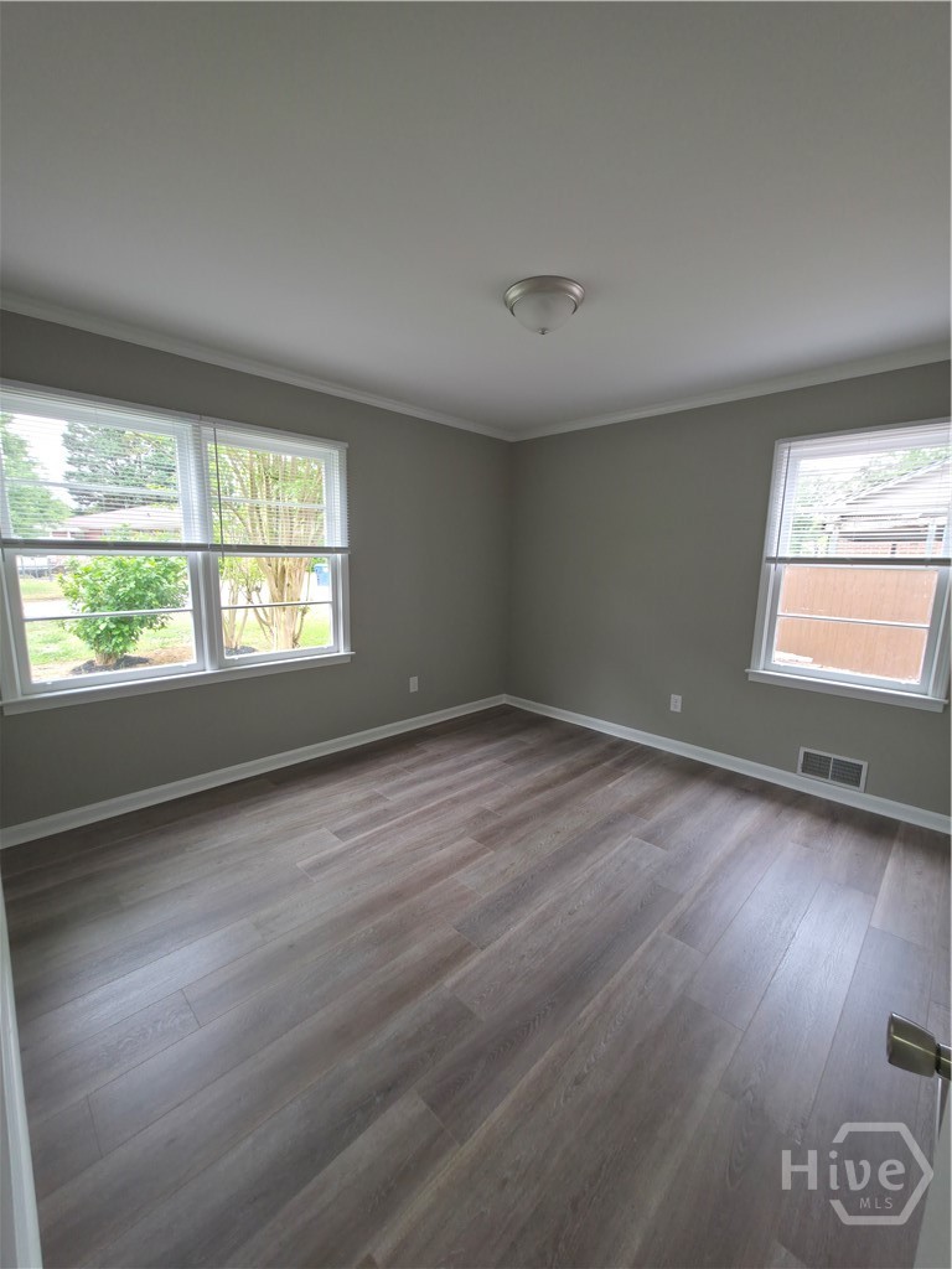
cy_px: 634
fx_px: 477
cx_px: 476
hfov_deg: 89.9
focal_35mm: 13
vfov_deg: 106.2
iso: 64
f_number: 1.9
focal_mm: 2.2
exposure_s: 1/120
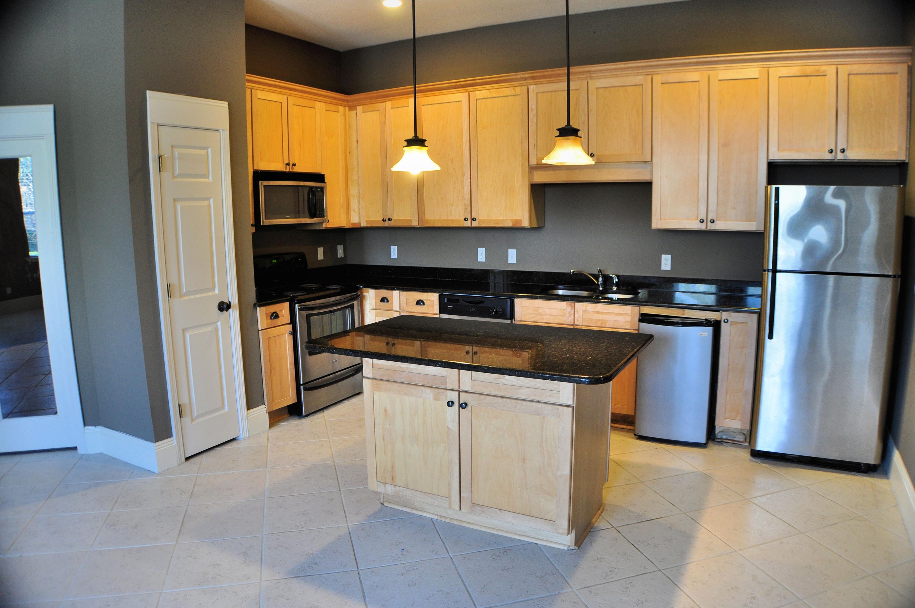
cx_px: 458
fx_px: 762
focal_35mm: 30
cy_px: 304
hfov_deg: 62.0
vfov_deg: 43.5
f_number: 3.8
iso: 400
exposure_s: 1/25
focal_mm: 20
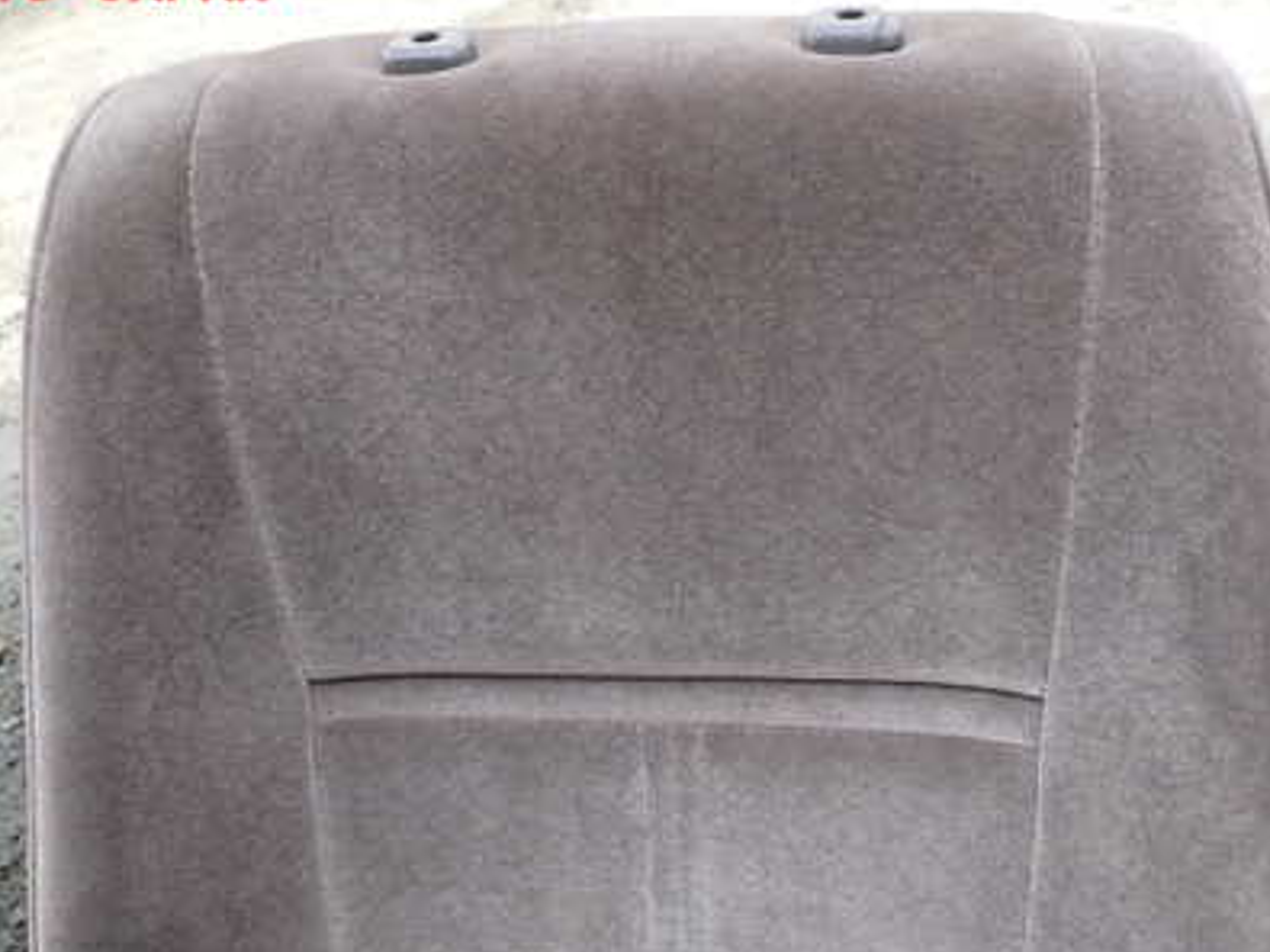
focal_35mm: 38
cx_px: 649
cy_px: 663
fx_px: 1394
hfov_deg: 49.0
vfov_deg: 37.1
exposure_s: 1/250
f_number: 2.8
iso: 100
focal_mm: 4.5
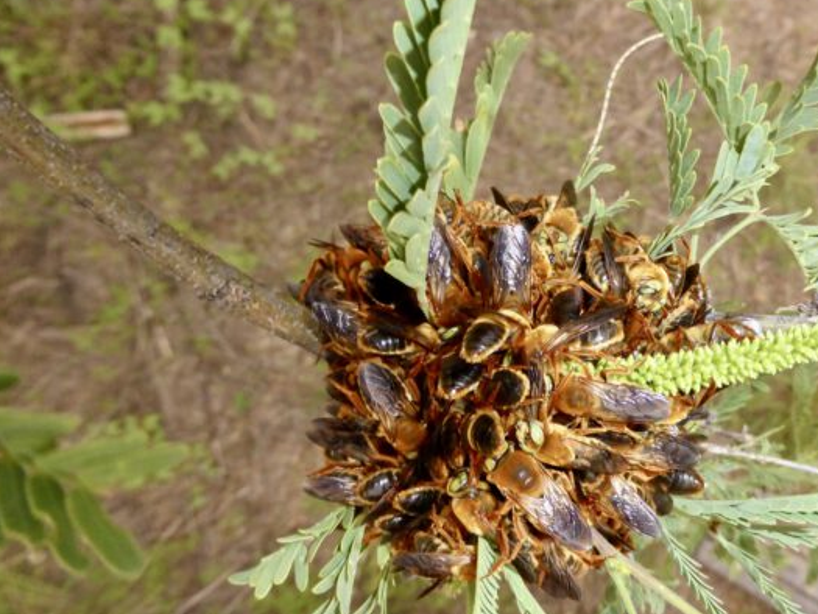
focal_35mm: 32
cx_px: 539
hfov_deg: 55.7
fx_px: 756
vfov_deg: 43.8
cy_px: 386
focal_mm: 4.3
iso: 500
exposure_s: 1/60
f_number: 3.3
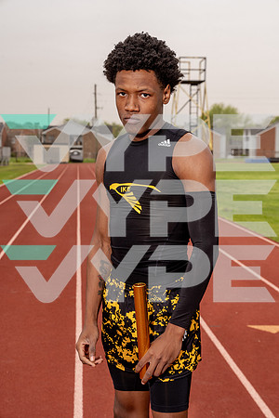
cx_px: 140
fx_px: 814
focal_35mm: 70
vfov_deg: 28.8
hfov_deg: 19.5
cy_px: 209
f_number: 8
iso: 320
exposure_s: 1/250
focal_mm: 70
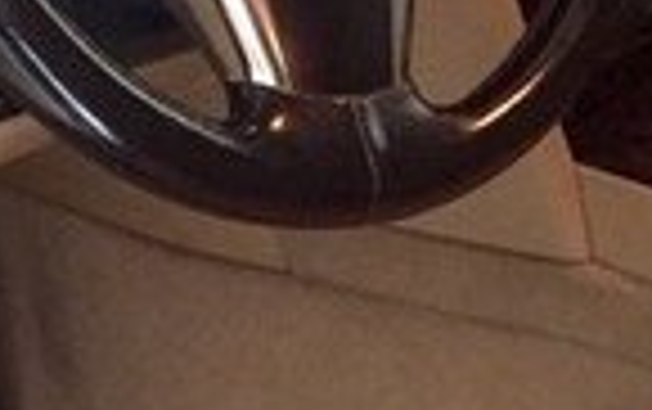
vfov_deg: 11.9
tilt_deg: -14.1
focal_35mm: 105
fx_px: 1868
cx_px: 450
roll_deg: +4.2
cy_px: -230
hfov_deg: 19.7
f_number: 2.2
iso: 320
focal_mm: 4.15
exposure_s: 1/17
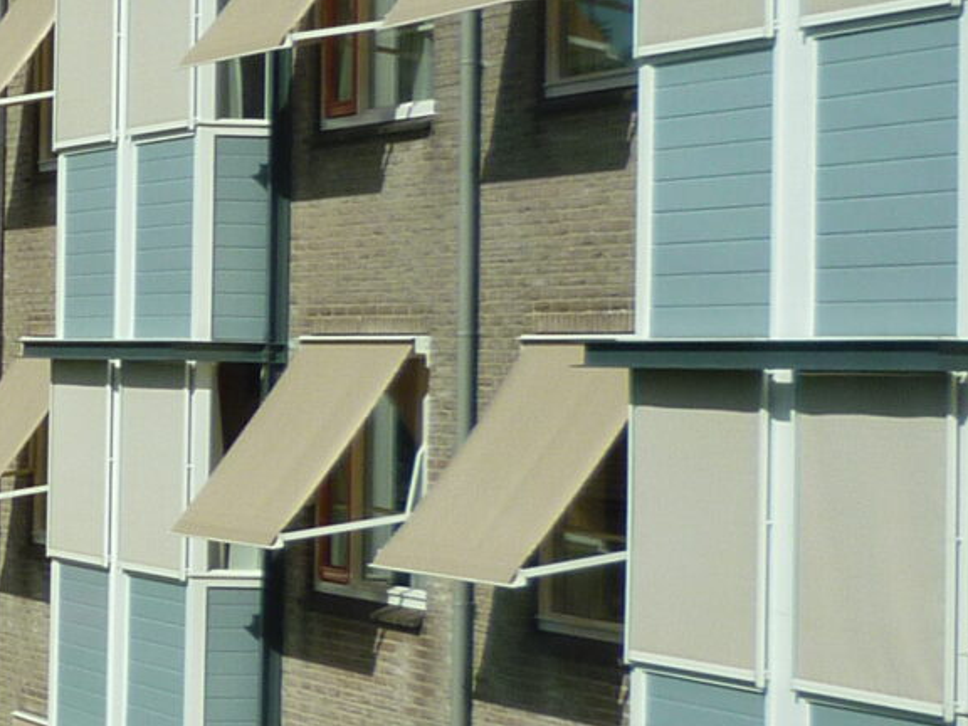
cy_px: 242
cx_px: -770
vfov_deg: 11.5
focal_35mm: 129
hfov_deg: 13.7
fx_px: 3607
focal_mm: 5.2
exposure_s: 1/640
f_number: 4.5
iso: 80
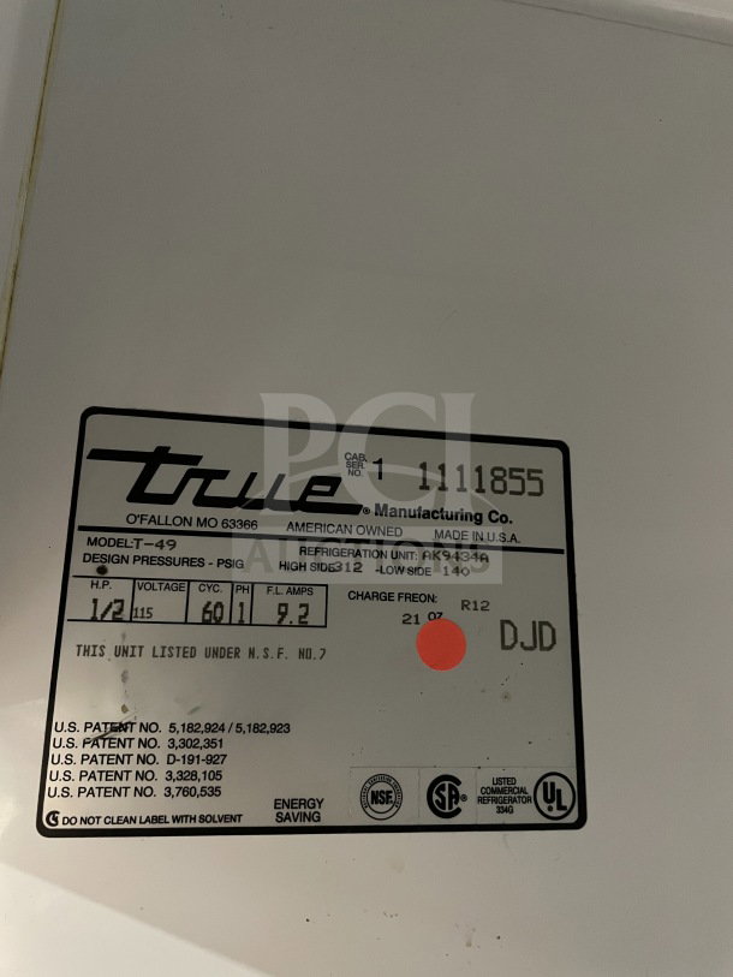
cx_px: 366
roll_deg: -0.3
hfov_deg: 53.1
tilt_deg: +14.3
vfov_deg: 67.3
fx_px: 734
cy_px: 488
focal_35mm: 26
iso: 800
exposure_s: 1/30
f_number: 1.6
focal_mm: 4.2
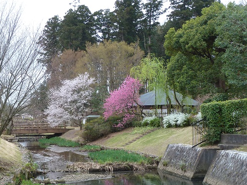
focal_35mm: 61
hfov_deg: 31.6
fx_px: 435
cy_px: 115
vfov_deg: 24.0
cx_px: 107
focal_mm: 7.9
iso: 125
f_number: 3.8
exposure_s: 1/30
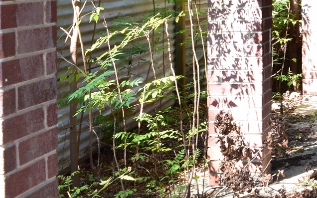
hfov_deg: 18.8
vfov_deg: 13.5
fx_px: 812
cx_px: 508
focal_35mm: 94
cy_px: -44
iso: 400
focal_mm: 18
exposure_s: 1/80
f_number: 8
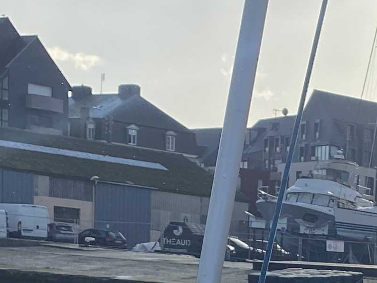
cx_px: 556
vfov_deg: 10.3
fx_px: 1438
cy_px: 580
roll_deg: -4.7
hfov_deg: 14.0
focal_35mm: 132
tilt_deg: -10.5
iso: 32
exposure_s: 1/2358
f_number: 1.8
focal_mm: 4.25
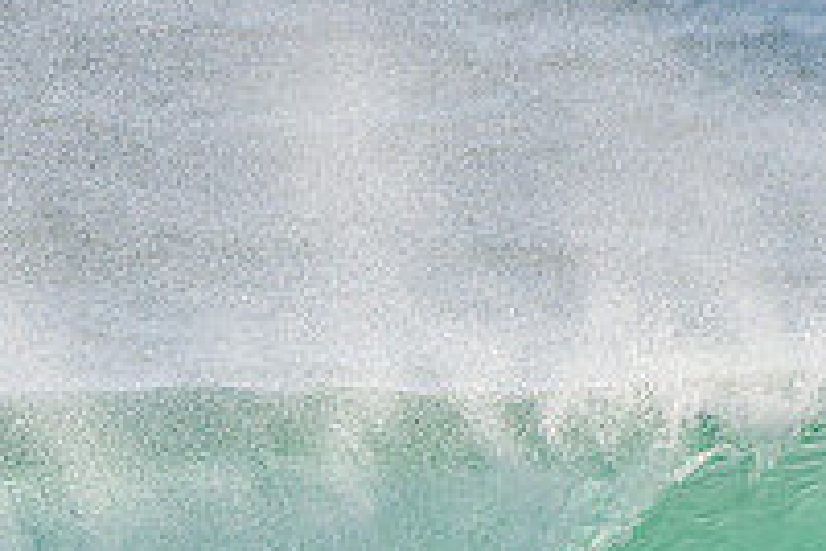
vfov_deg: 0.8
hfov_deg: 1.2
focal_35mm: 1769
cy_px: 760
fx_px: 40586
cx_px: 398
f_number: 5.6
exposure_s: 1/2000
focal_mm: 500
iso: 250
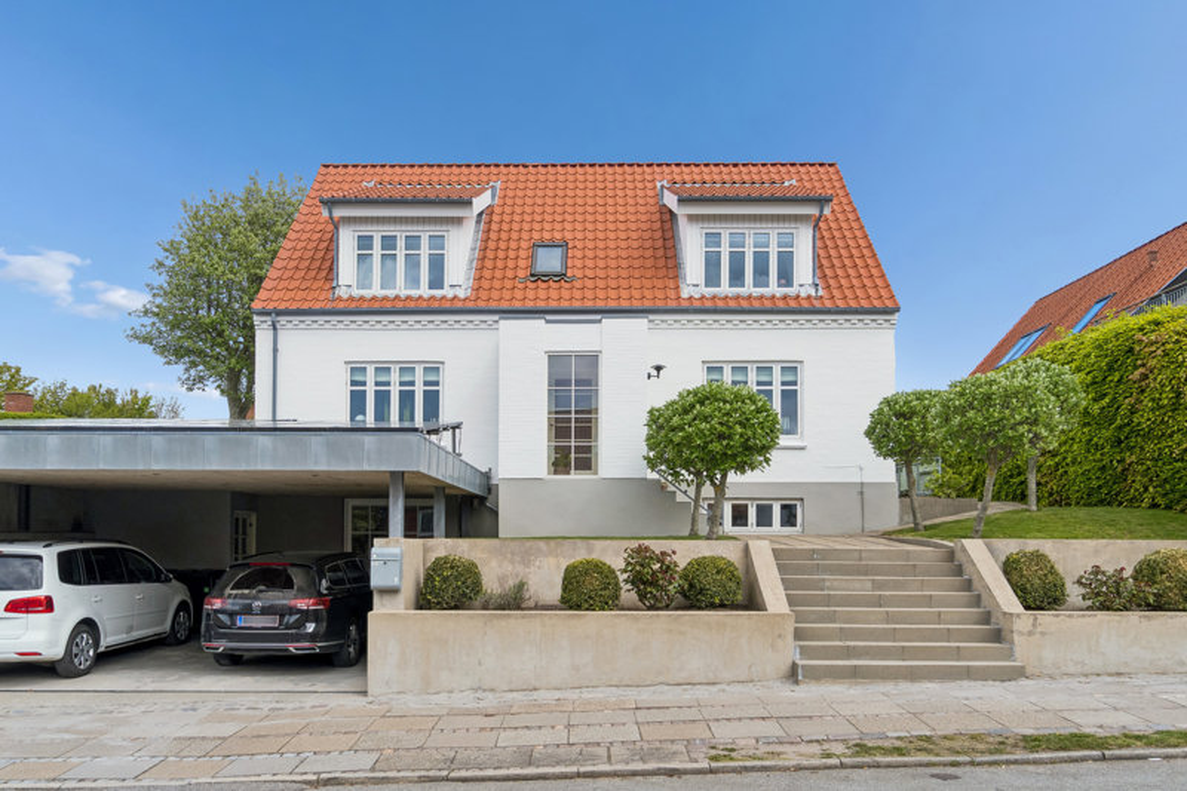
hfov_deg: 73.8
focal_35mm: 24
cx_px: 594
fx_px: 791
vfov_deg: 53.1
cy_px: 396
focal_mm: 16
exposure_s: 1/500
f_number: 8
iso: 200
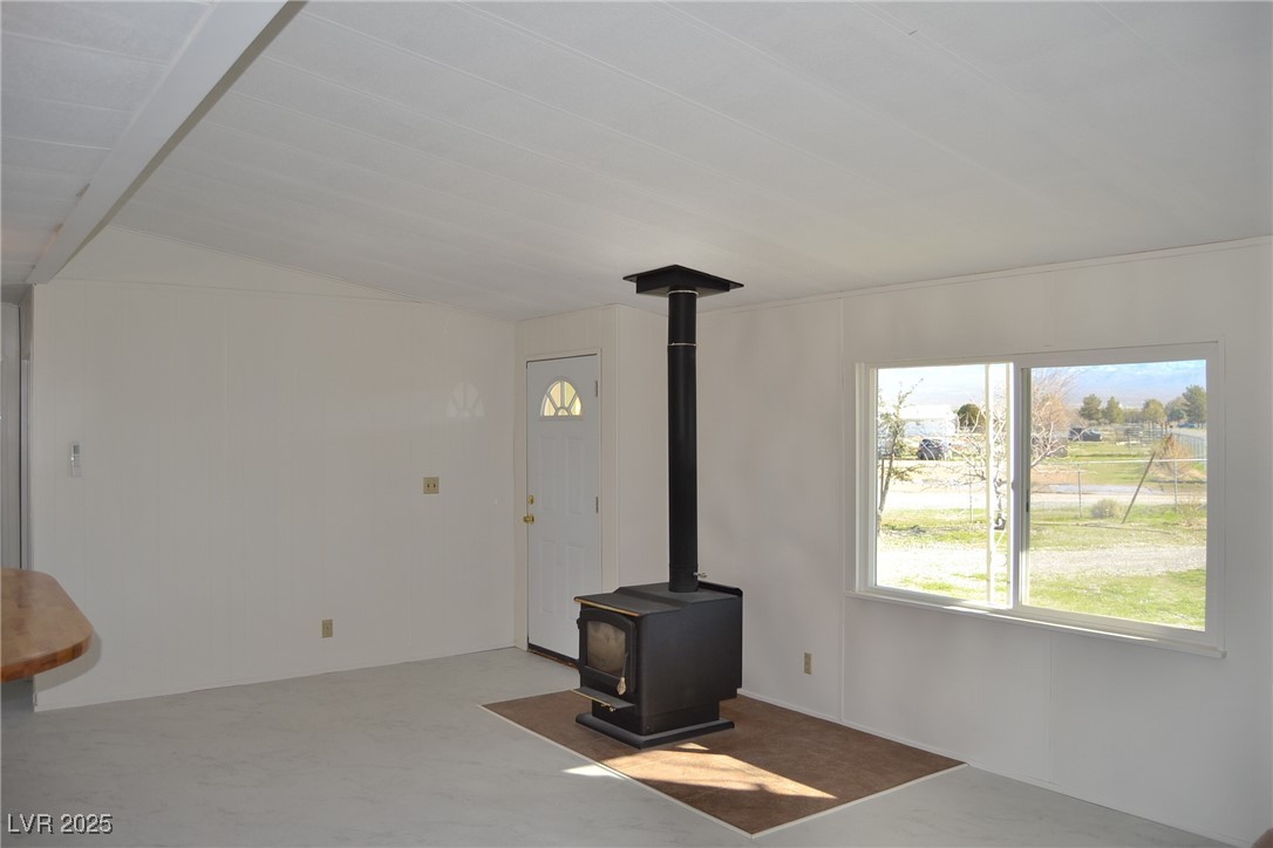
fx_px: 955
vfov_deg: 47.9
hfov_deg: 67.4
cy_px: 424
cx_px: 636
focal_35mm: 27
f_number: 3.5
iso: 100
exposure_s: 1/200
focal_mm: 18
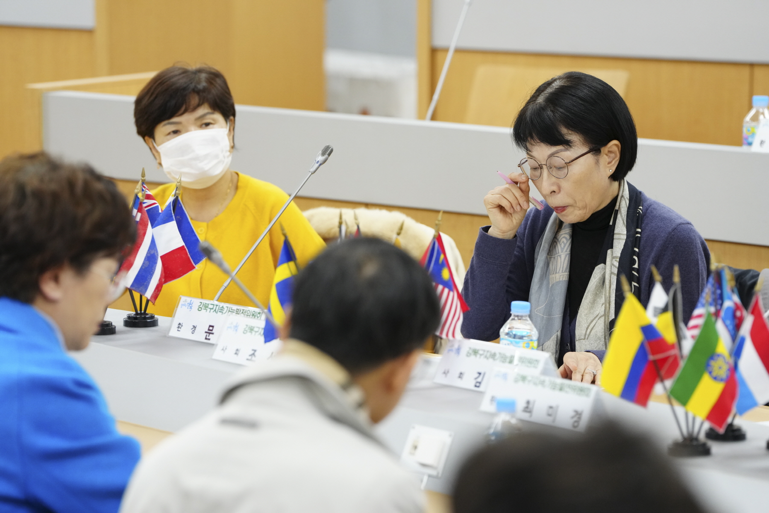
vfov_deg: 6.9
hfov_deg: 10.3
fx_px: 4272
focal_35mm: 200
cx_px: 384
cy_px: 256
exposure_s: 1/160
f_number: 4.5
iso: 2500
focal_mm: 200
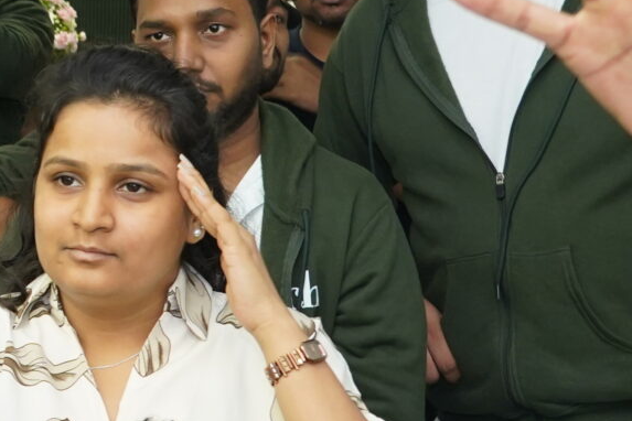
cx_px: -409
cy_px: 228
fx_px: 2352
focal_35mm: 134
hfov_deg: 14.0
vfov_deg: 10.2
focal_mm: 30
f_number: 5.6
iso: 1600
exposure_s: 1/125
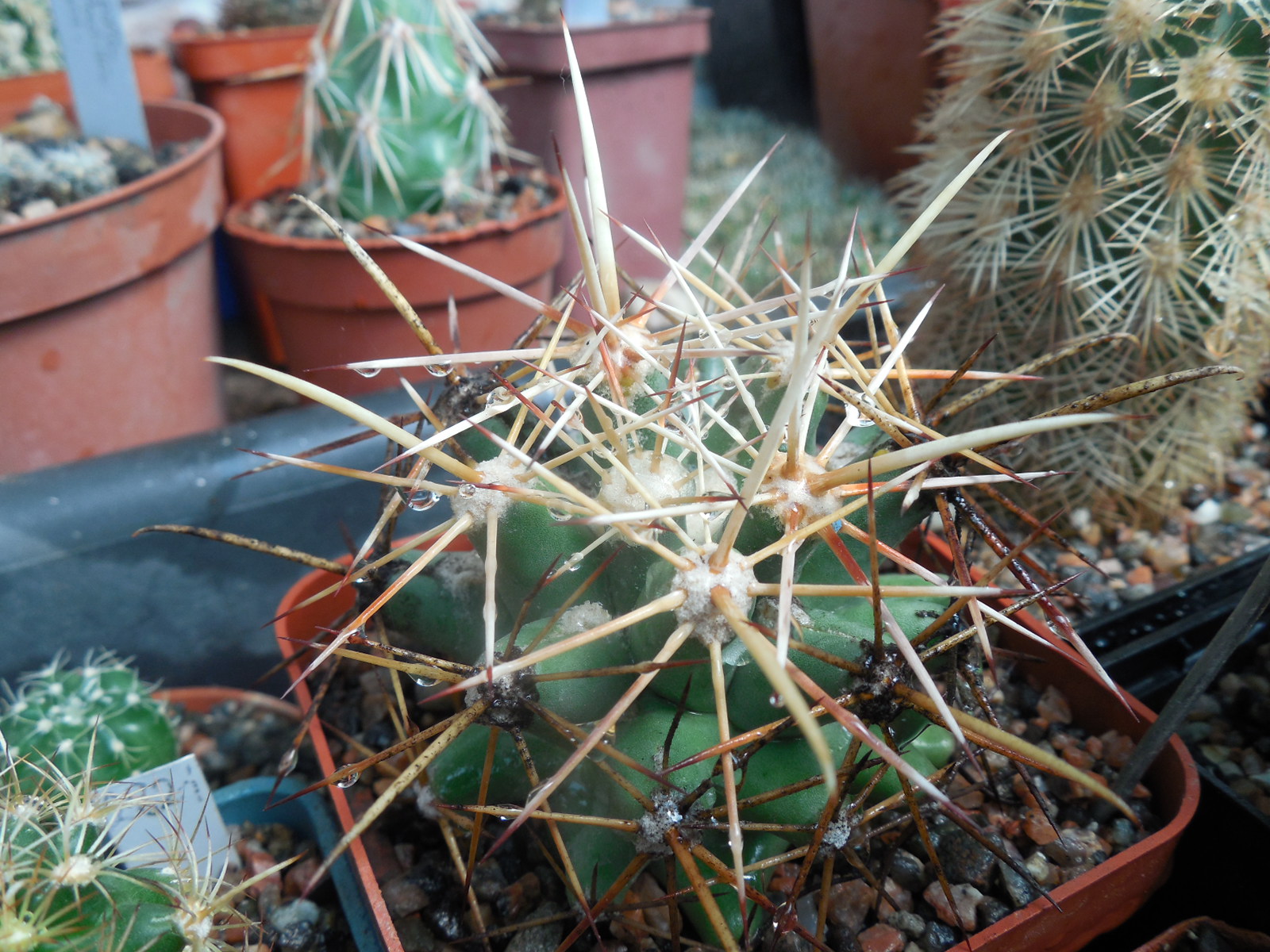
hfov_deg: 58.4
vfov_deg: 45.4
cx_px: 635
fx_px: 1137
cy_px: 476
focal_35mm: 31
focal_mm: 5.6
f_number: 3.6
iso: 125
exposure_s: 1/250
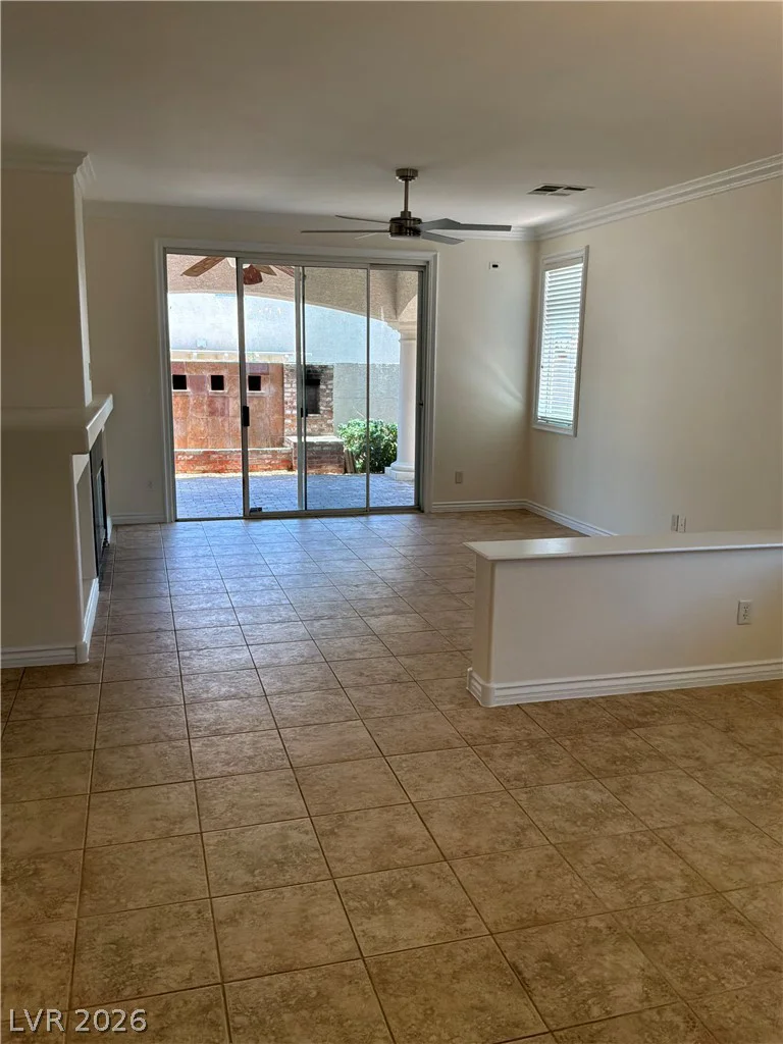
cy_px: 522
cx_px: 392
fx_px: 844
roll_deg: -1.3
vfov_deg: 63.4
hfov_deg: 49.7
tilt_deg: -11.0
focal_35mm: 28
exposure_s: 1/175
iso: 64
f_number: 1.8
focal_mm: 3
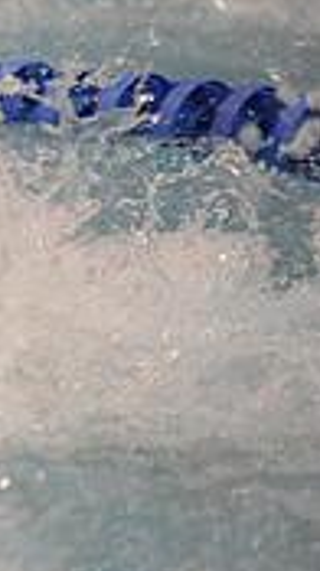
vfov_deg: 4.3
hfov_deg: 2.4
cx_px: -624
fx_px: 7628
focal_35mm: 504
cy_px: 179
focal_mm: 145
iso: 6400
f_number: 2.8
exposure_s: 1/640
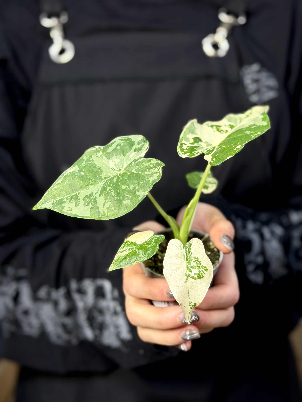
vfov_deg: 39.7
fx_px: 558
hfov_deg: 30.3
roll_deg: +0.3
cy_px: 201
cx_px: 151
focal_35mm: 48
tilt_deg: -12.3
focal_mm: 6.76
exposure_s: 1/100
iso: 50
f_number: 1.78
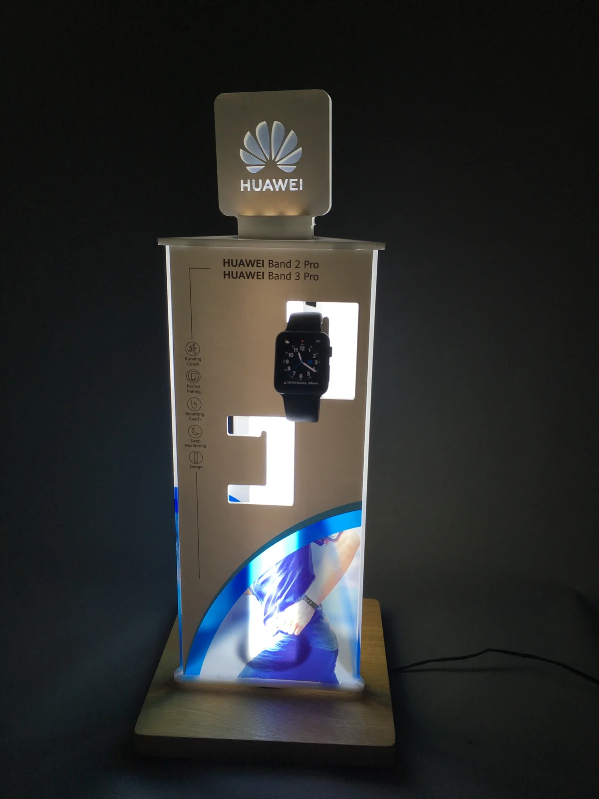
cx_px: 300
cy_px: 400
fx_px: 669
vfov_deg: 61.7
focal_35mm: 29
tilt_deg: -17.9
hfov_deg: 48.2
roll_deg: -1.3
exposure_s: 1/162
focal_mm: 4.15
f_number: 2.2
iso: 25
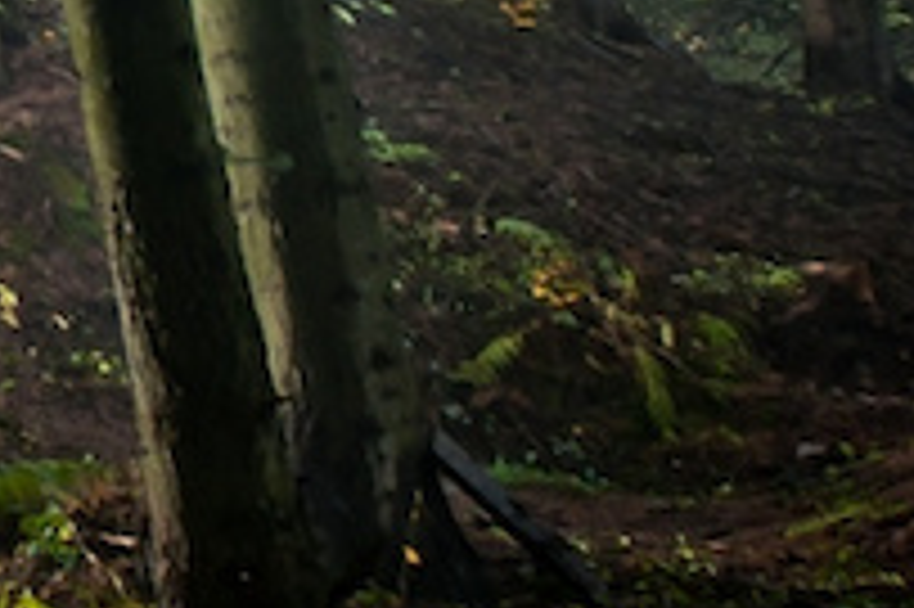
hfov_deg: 13.8
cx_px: -365
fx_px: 3602
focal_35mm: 142
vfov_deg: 9.5
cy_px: -151
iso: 500
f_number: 2.8
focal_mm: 24
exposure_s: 1/200
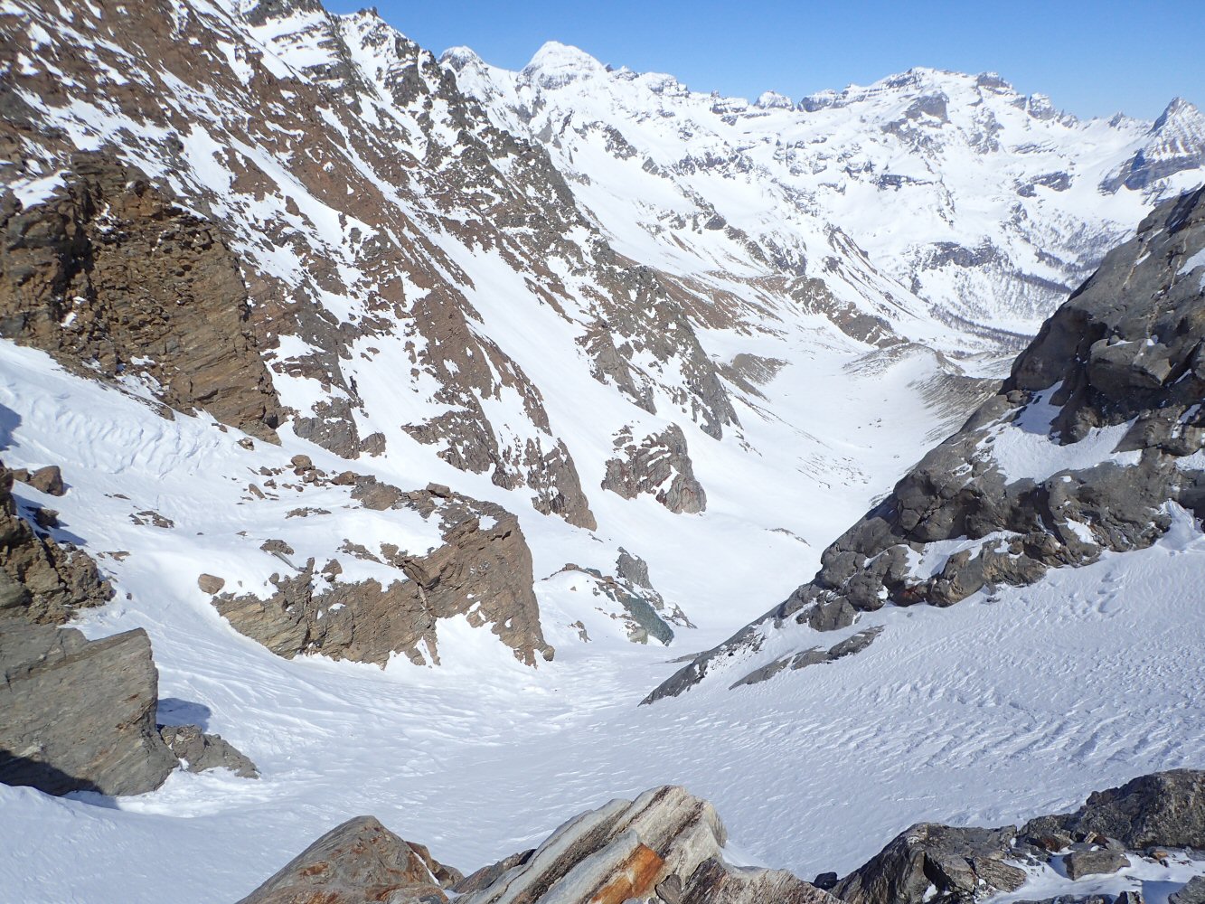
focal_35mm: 25
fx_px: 870
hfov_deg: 69.4
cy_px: 452
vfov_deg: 54.9
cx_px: 602
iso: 100
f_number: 8
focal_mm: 4.5
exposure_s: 1/500
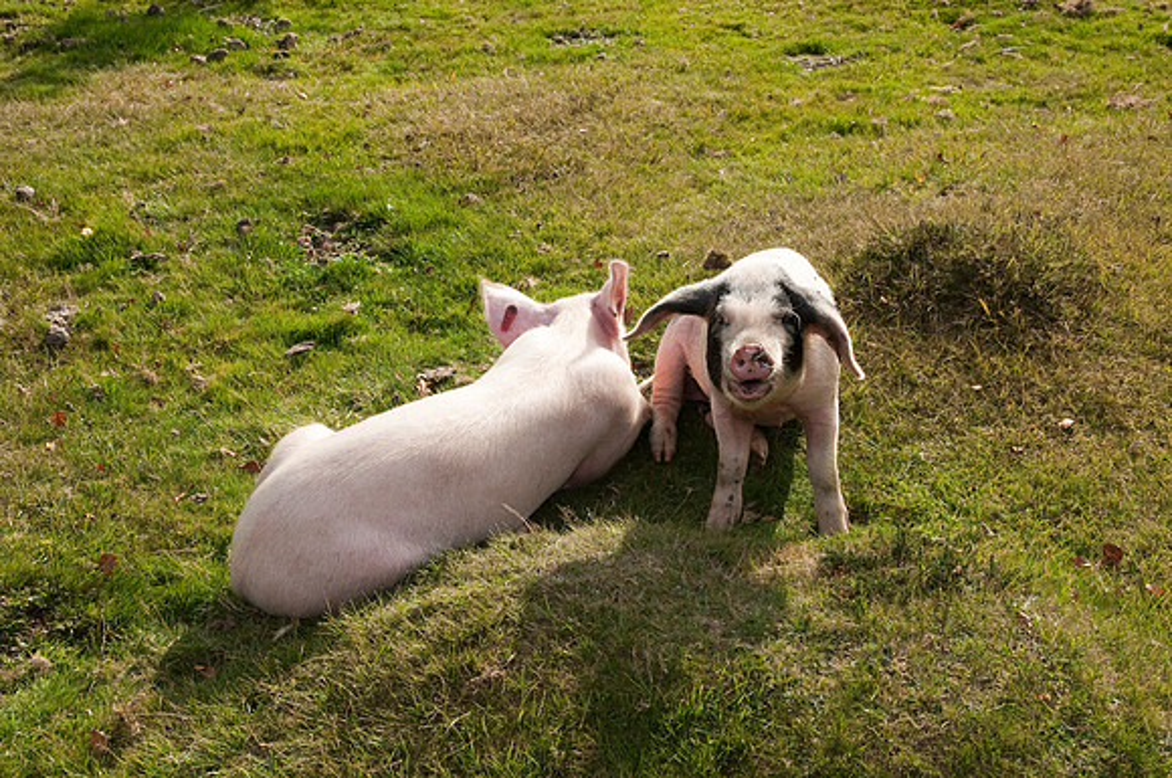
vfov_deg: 28.9
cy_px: 389
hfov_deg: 42.4
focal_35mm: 46
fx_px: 1512
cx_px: 586
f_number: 11
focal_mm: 31
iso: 200
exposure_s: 1/250
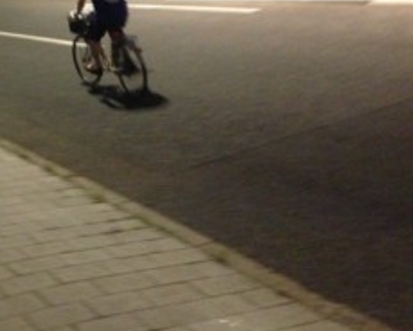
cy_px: 67
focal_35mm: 63
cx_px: 29
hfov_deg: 28.7
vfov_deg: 23.9
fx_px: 770
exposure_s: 1/15
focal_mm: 4.13
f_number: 2.4
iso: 800
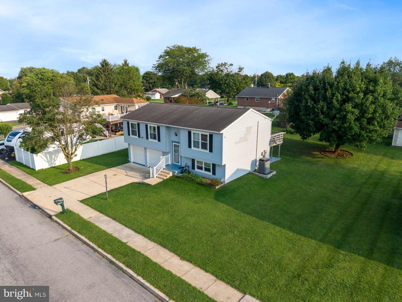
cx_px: 201
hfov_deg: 71.6
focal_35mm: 24
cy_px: 151
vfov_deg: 56.8
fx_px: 279
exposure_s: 1/640
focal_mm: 8.67
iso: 200
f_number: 1.8
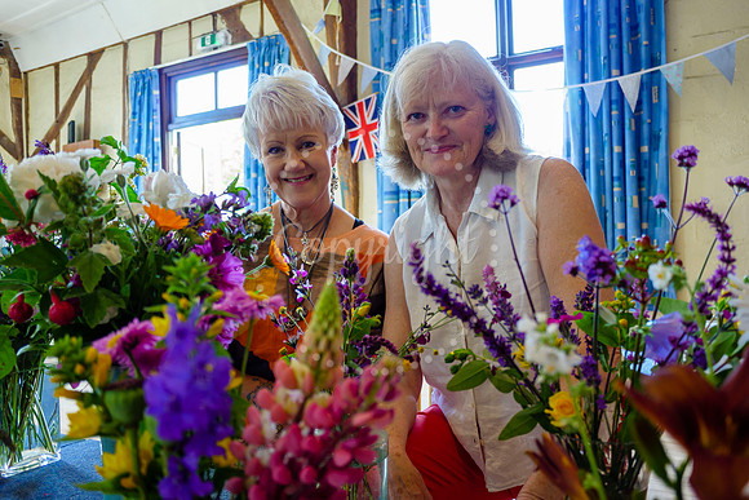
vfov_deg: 43.4
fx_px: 628
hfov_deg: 61.6
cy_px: 250
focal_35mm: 30
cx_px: 374
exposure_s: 1/60
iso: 250
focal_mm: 14
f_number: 2.5
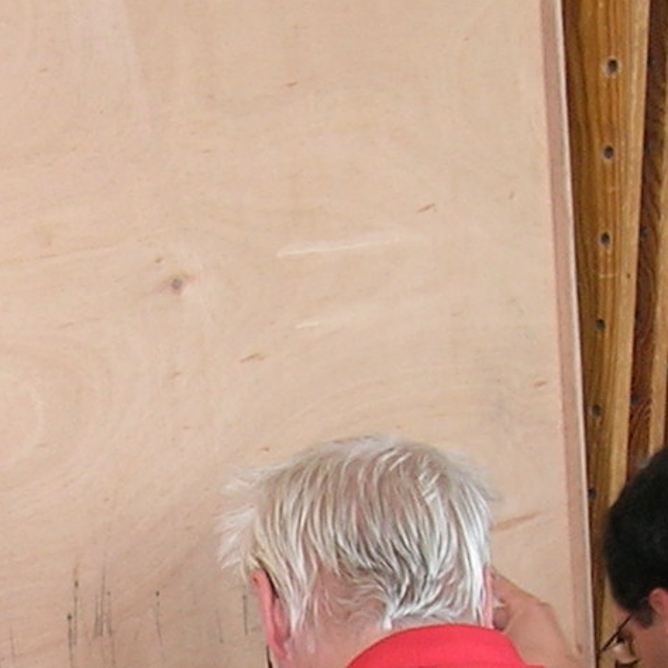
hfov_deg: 12.0
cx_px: 132
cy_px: 893
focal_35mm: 145
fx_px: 3166
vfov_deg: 11.7
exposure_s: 1/30
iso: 50
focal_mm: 5.7
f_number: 2.9
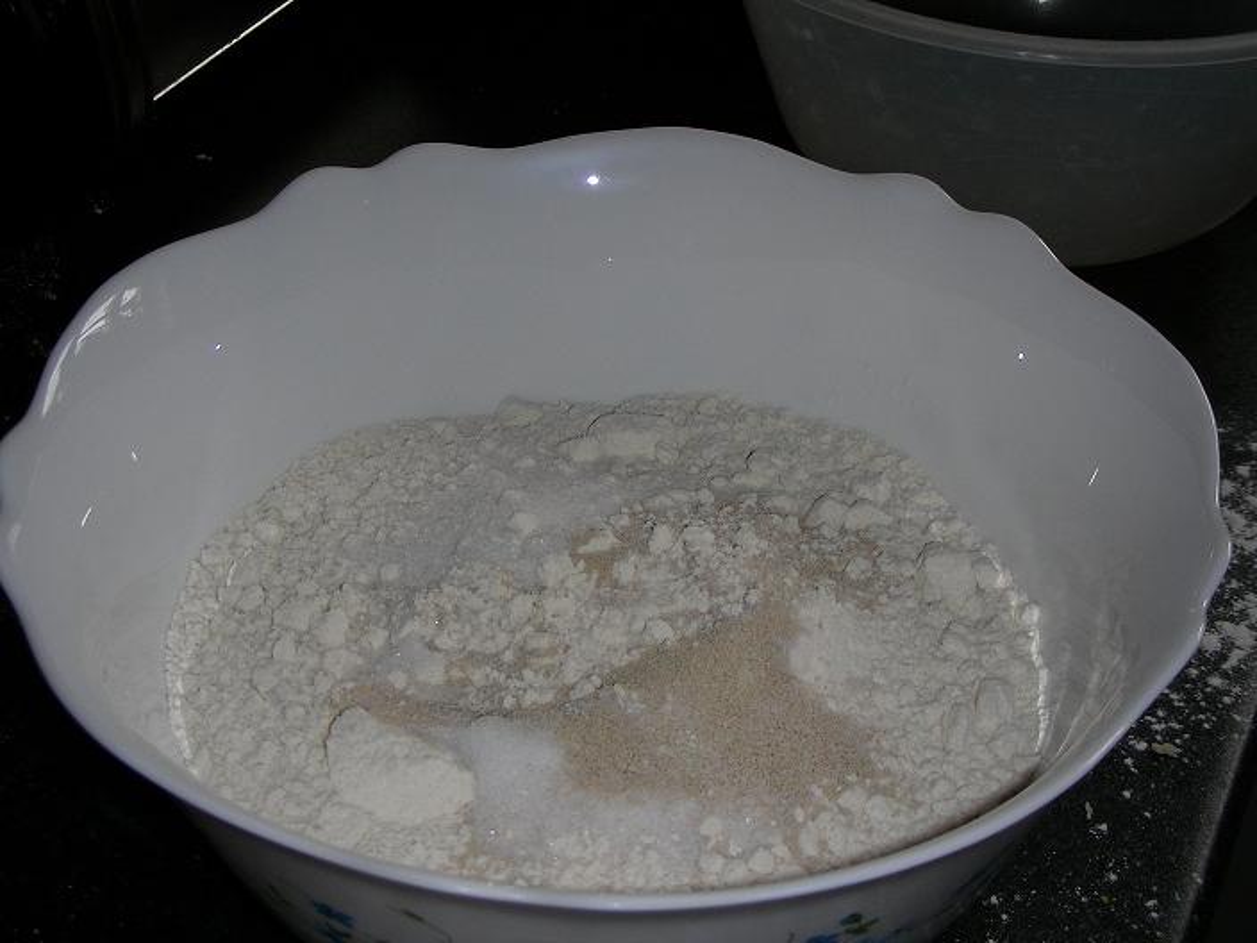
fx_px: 2106
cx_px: 628
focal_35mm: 58
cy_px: 472
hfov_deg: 33.2
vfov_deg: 25.2
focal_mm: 9.7
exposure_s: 1/60.1
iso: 50
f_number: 3.5
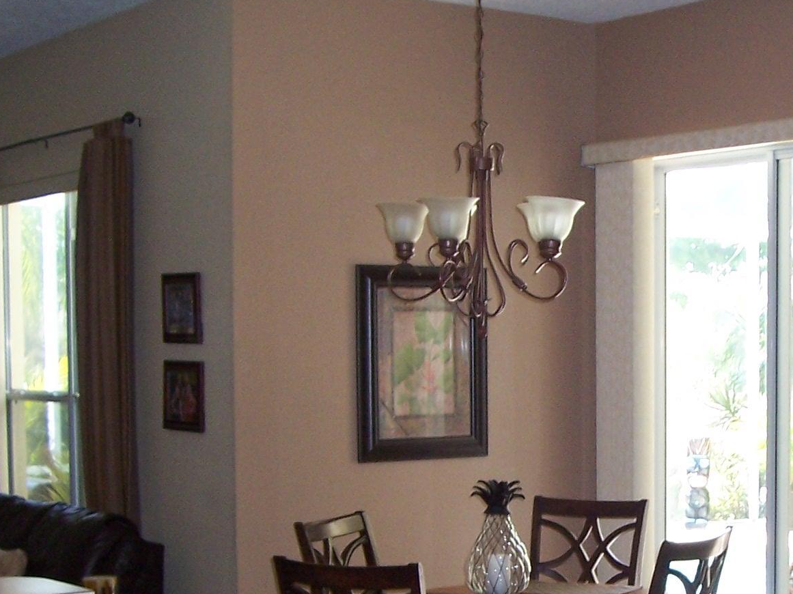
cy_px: 508
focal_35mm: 75
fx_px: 1718
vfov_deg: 19.4
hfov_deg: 25.3
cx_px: 703
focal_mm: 5.6
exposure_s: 1/60
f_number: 2.7
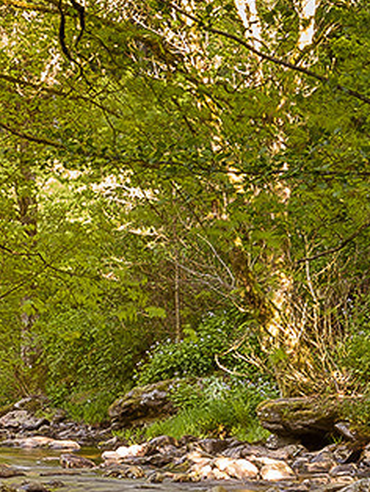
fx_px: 2647
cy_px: 566
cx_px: 245
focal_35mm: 186
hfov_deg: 8.0
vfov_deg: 10.5
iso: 50
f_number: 14
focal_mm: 38
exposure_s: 3
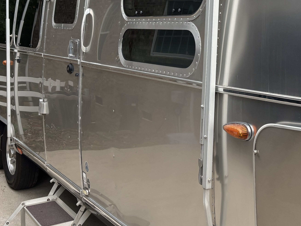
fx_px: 496
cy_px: 35
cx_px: 200
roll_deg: -0.4
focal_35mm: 57
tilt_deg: -2.4
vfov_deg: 25.1
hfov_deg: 33.5
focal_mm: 5.96
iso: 50
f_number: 1.6
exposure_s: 1/376
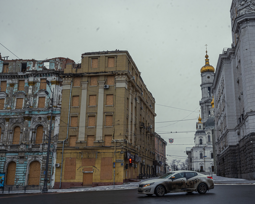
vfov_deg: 37.3
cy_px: 103
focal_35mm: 40
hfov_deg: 45.5
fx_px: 302
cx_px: 153
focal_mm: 35
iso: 1250
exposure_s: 1/500
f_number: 11
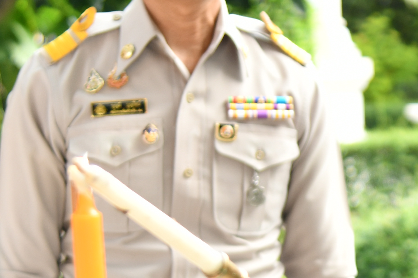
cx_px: 455
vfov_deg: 7.2
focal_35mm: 191
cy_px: 191
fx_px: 2217
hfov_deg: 10.6
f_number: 4
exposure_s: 1/100
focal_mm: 48
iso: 200
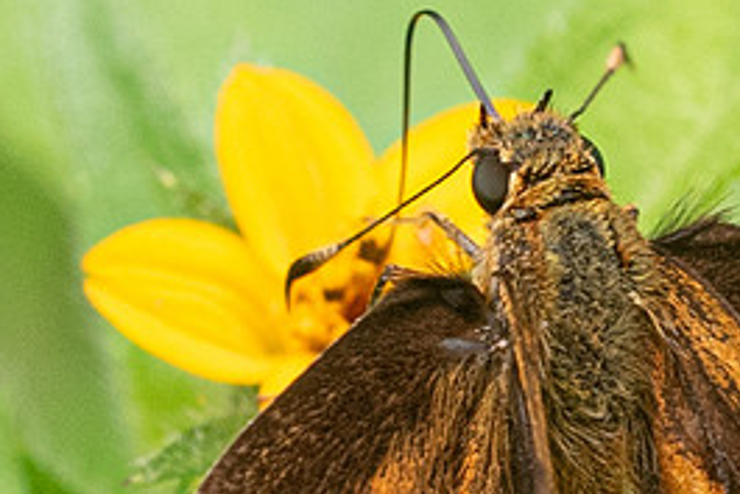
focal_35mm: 1412
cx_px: 775
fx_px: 29039
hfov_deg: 1.5
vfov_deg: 1.0
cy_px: 615
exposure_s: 1/400
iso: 800
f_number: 8
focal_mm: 150
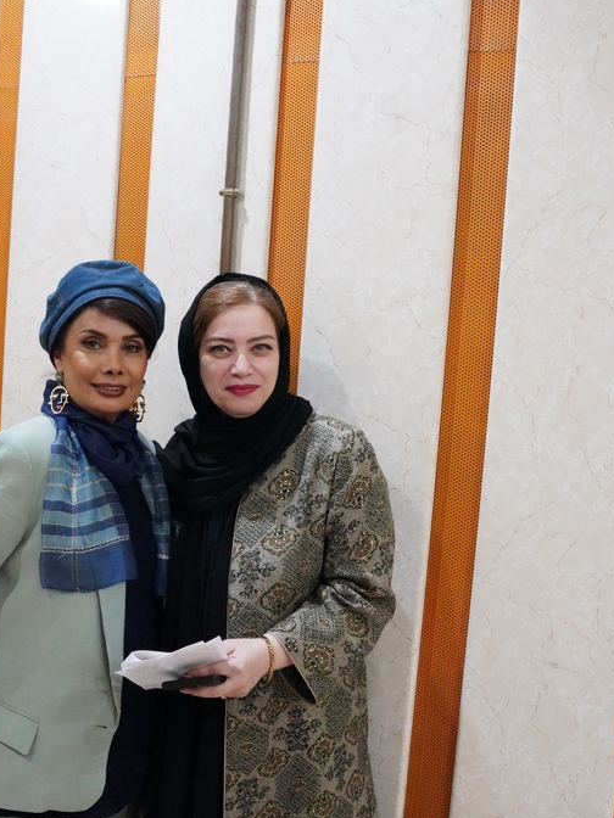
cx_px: 236
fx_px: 1001
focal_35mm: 42
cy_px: 411
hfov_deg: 34.0
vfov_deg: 44.5
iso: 12800
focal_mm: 28.9
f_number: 8
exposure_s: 1/80
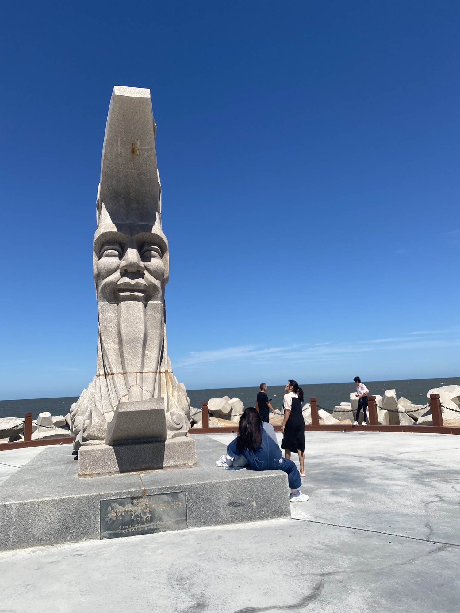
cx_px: 230
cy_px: 306
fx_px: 461
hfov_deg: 53.1
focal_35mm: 26
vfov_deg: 67.3
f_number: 1.8
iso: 32
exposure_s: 1/4608
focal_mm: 4.25
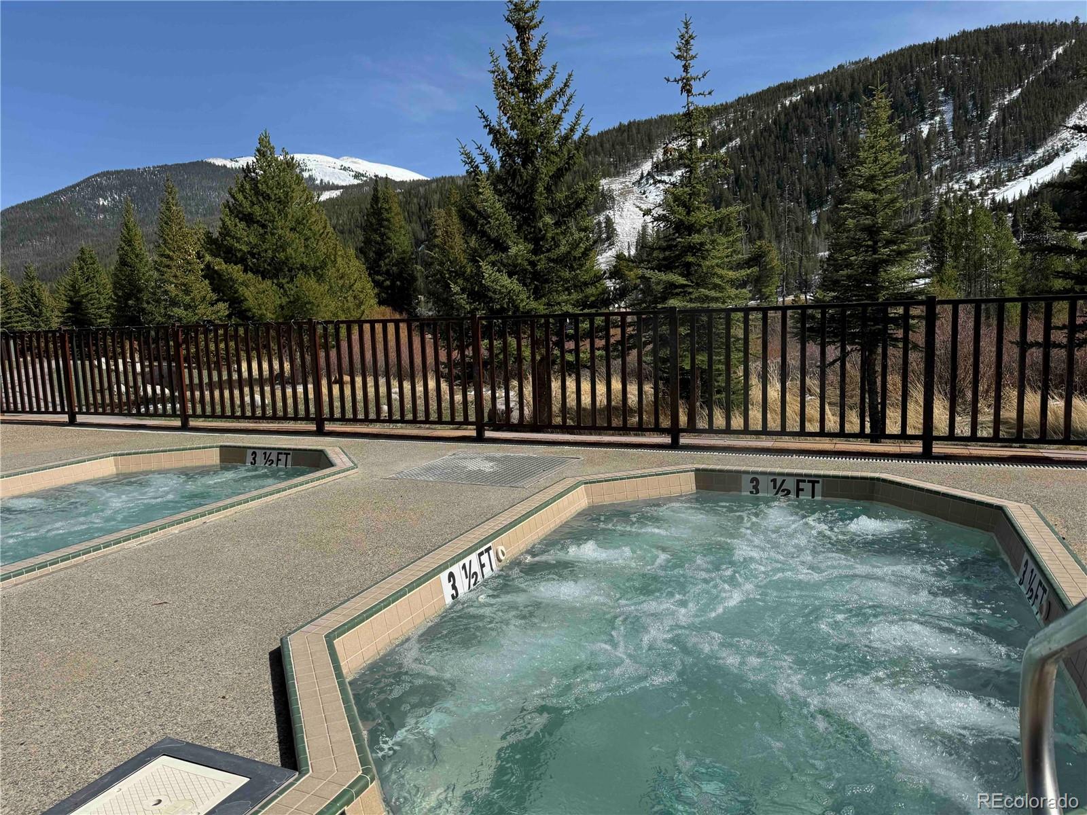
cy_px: 408
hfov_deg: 71.6
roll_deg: +2.1
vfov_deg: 56.8
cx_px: 544
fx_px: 754
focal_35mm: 24
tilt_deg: -7.2
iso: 80
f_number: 1.78
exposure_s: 1/5814
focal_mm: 6.76
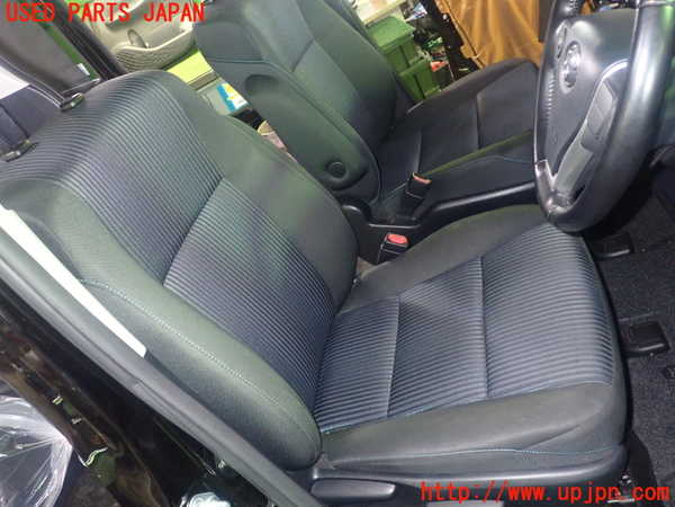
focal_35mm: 30
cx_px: 338
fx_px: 585
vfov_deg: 46.8
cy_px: 254
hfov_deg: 60.0
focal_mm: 5.4
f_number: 2.3
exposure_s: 1/30
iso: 800
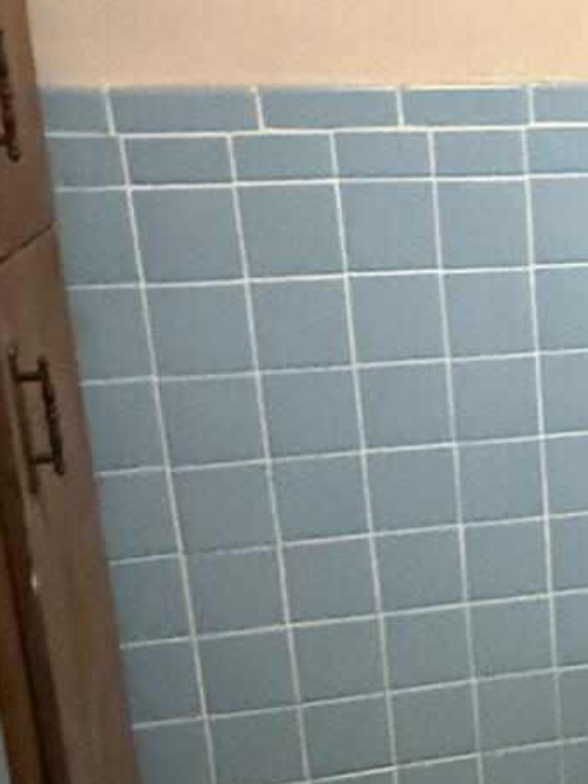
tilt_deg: -15.5
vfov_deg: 31.1
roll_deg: -0.8
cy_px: 486
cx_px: 852
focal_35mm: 62
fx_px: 1404
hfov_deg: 20.6
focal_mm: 2.22
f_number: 2.2
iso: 1000
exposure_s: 1/40
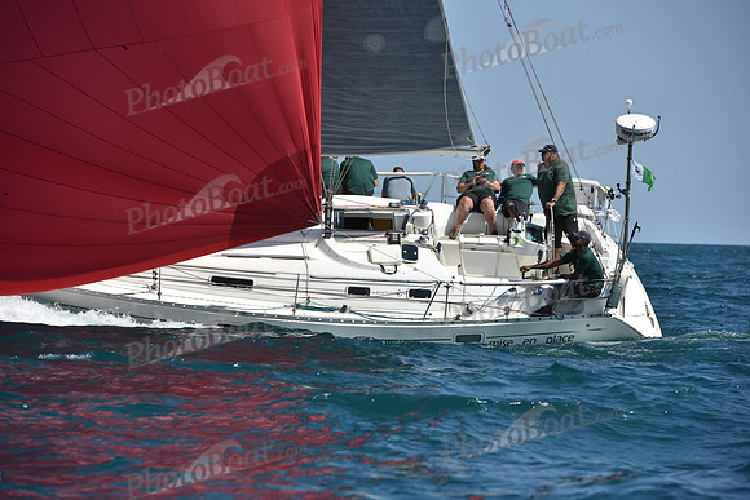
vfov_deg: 7.0
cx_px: 375
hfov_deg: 10.5
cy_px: 250
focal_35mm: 195
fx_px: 4063
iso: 250
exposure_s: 1/1600
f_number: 7.1
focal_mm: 195
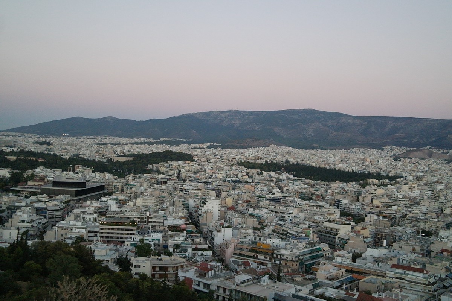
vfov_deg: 36.9
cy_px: 150
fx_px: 452
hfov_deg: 53.1
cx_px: 226
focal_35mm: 36
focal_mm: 24
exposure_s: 1/125
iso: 800
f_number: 4
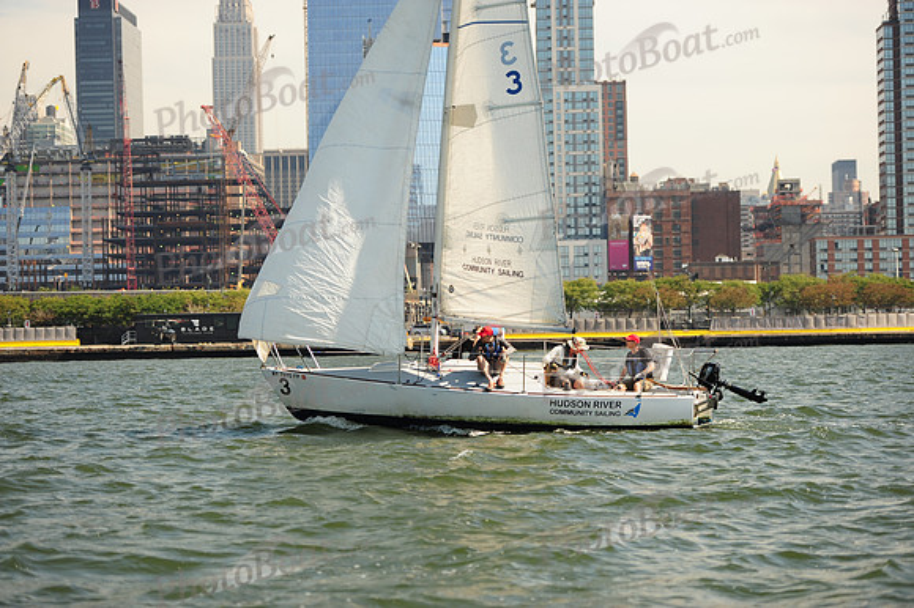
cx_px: 457
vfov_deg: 14.8
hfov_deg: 22.2
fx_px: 2334
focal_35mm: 92
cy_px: 304
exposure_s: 1/1250
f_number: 3.2
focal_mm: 92
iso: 320
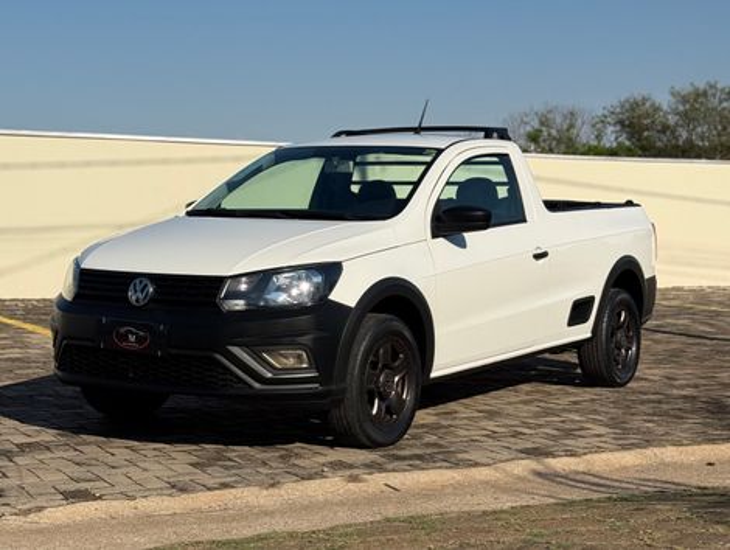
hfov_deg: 39.6
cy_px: 275
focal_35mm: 48
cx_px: 365
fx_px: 1014
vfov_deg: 30.3
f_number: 1.78
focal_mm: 6.76
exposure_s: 1/9901
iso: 64
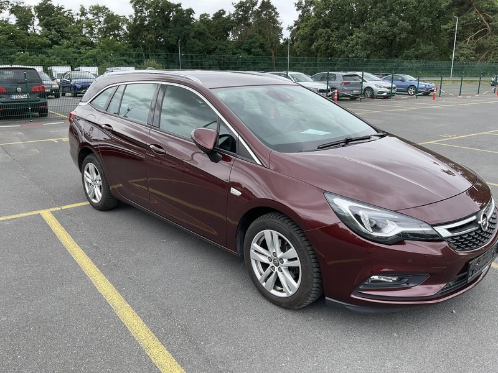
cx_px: 249
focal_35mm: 29
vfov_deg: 48.2
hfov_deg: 61.7
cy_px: 186
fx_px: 417
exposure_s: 1/534
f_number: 1.8
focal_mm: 3
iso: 25
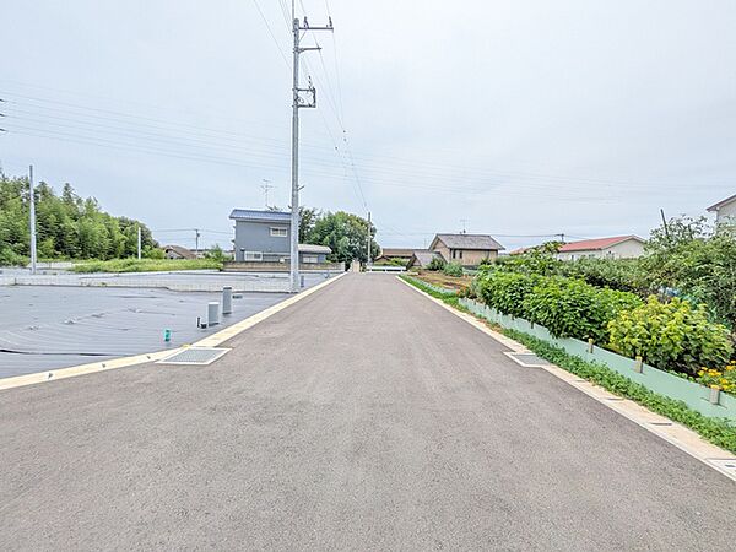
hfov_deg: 102.1
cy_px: 276
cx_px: 368
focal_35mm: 14
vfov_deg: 85.7
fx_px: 298
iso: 51
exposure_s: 1/2188
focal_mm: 1.83
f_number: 2.2
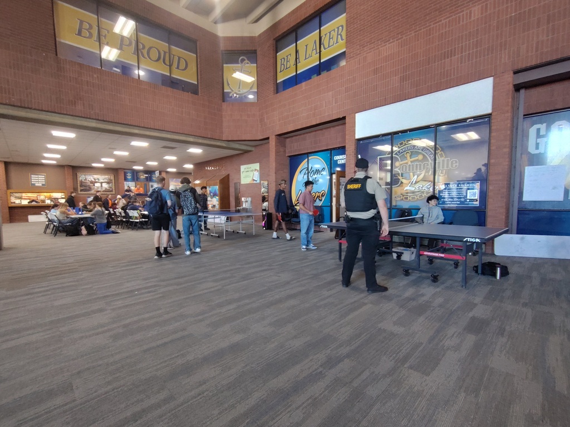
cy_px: 214
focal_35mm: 16
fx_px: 263
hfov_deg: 94.5
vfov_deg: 78.1
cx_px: 285
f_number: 2.2
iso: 563
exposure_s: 1/30
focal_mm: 1.66
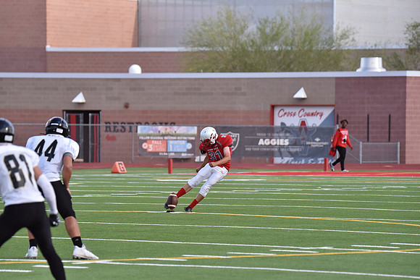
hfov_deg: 7.9
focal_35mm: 260
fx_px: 3034
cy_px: 140
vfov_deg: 5.3
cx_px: 210
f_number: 5.6
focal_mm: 260
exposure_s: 1/4000
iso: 1600
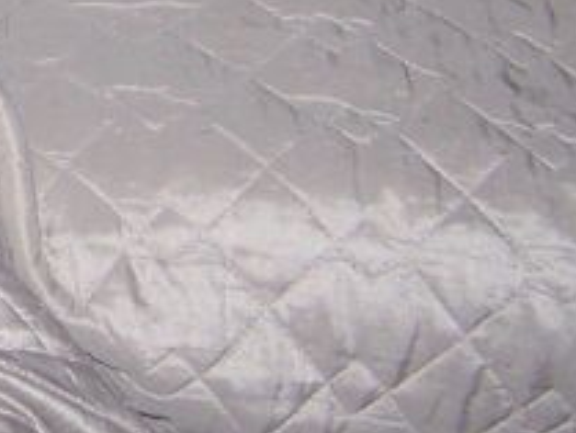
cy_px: -185
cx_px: -670
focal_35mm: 182
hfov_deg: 9.9
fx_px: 3030
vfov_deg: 8.0
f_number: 2.8
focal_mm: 6.3
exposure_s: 1/60
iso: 80
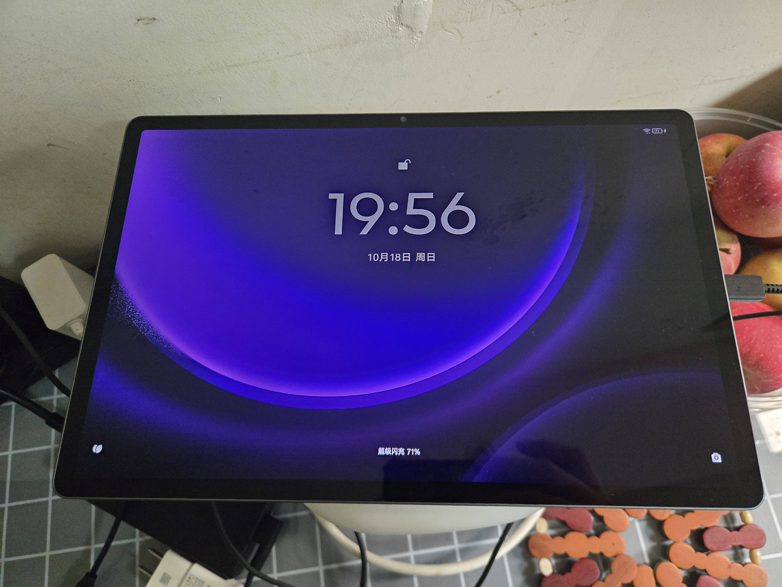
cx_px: 391
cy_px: 294
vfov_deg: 58.9
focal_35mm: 23
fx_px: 520
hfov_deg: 73.9
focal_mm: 5.4
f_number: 1.8
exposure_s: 1/100
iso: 1250
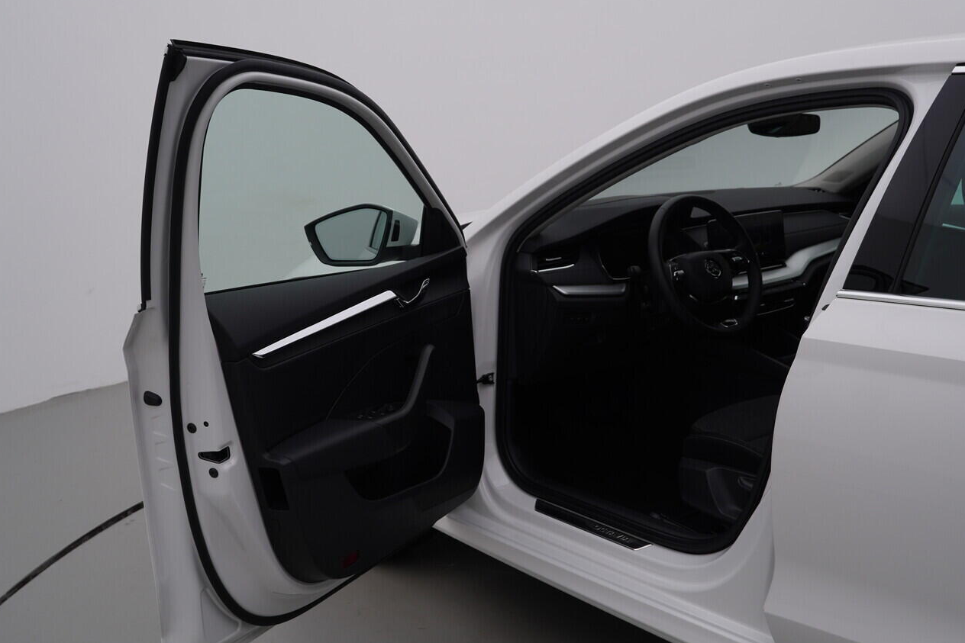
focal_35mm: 41
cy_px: 342
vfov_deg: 32.6
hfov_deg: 47.4
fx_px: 1099
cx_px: 515
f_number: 5
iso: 125
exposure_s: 1/125
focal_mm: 24
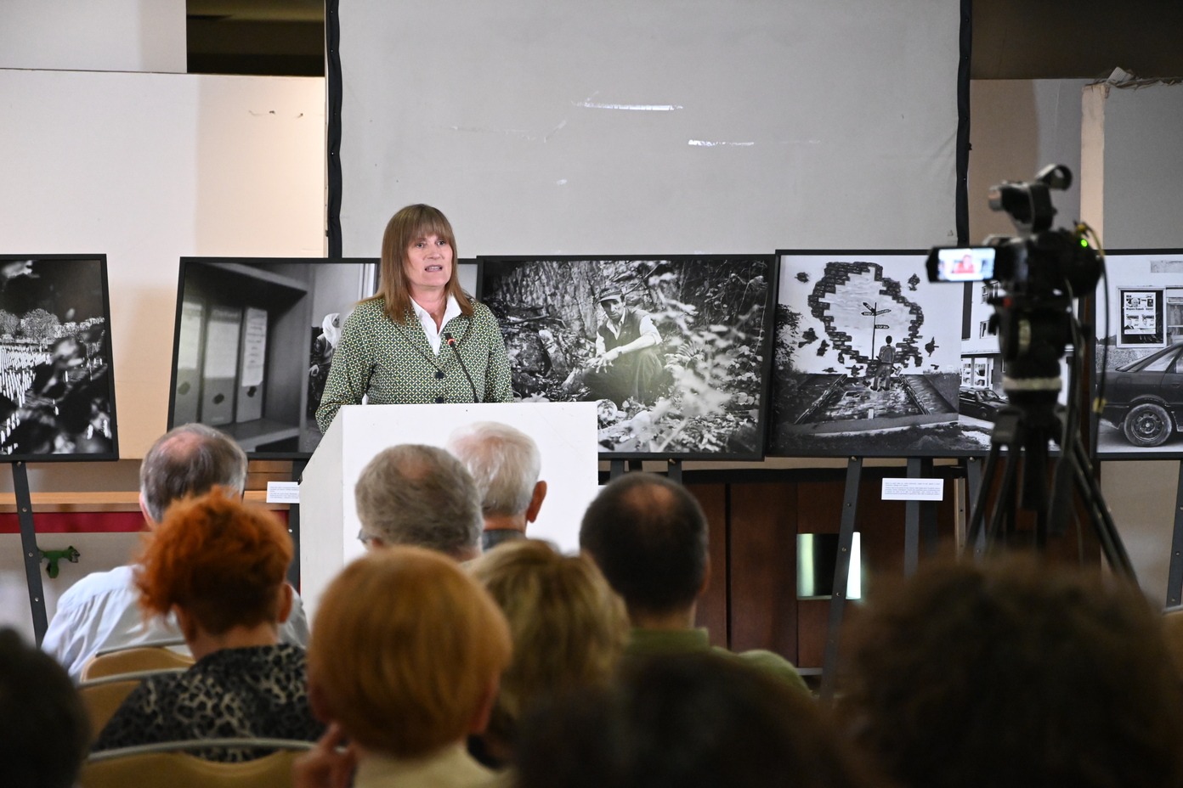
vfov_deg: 9.9
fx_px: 4534
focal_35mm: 138
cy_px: 394
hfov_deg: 14.9
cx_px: 592
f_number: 5.6
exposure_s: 1/60
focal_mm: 92
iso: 5000
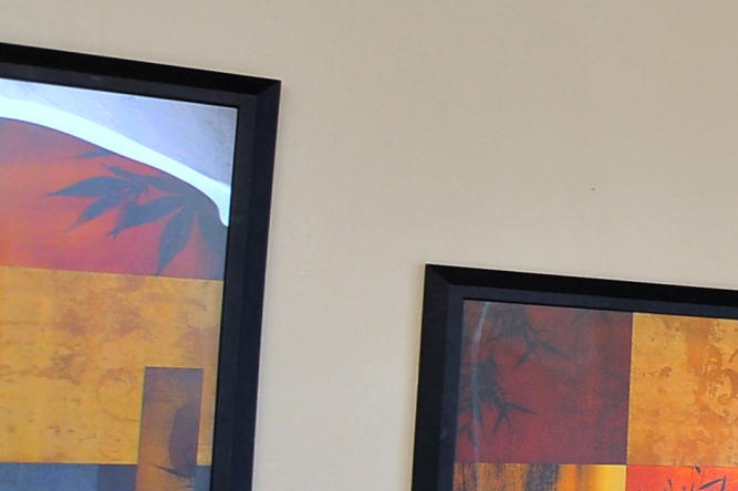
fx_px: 1660
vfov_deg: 16.8
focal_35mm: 81
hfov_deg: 16.6
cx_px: 1589
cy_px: 311
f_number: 5.6
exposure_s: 1/320
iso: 1000
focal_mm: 18
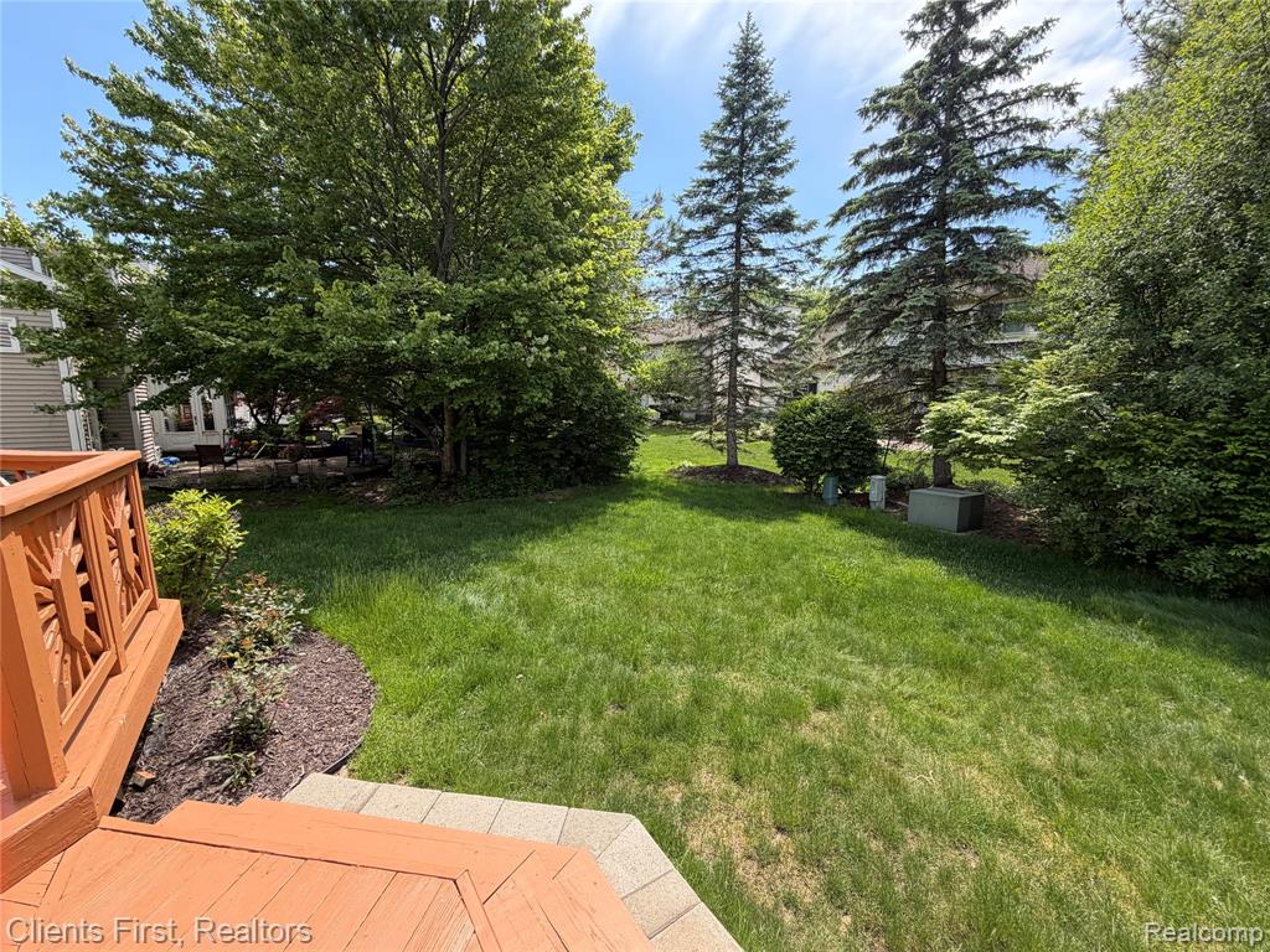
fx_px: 514
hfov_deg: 102.1
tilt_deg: -8.1
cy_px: 476
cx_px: 635
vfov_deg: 85.7
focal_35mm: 14
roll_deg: -0.2
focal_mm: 2.22
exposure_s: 1/400
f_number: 2.2
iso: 50
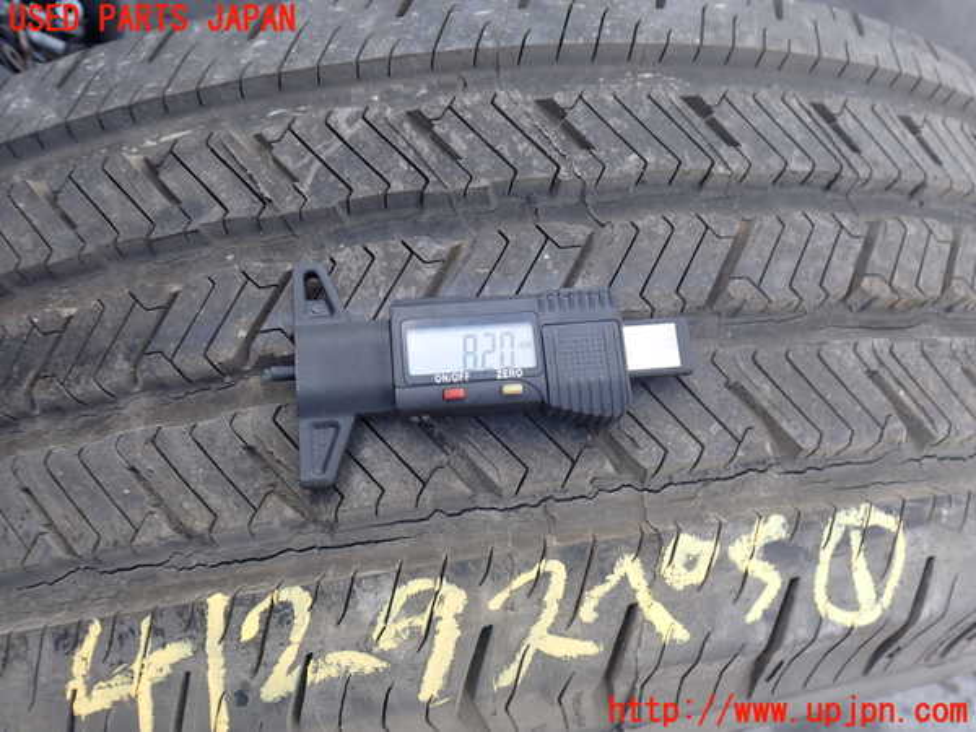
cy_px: 366
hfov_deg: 60.0
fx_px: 846
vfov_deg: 46.8
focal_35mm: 30
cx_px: 488
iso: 100
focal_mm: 5.4
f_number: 3.2
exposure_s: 1/160
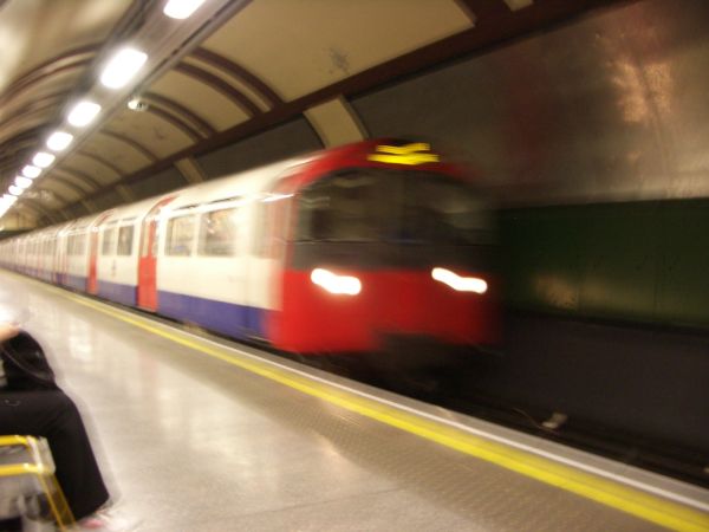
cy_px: 266
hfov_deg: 52.6
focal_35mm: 35
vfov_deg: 40.7
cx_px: 354
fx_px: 717
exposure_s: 1/5
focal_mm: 5.8
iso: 200
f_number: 2.6
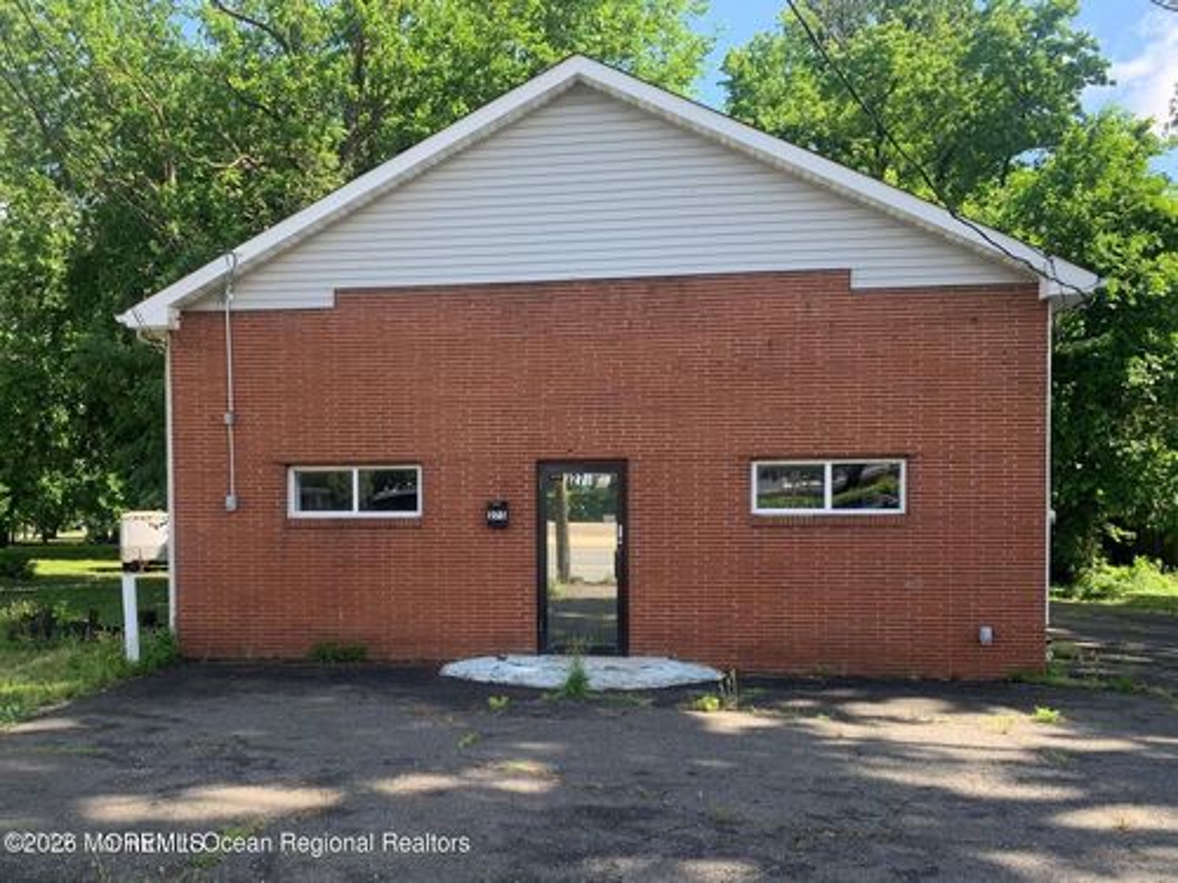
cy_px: 442
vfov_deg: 53.1
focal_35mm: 26
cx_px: 589
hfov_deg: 67.3
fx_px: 885
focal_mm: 4.25
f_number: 1.8
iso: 25
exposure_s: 1/385
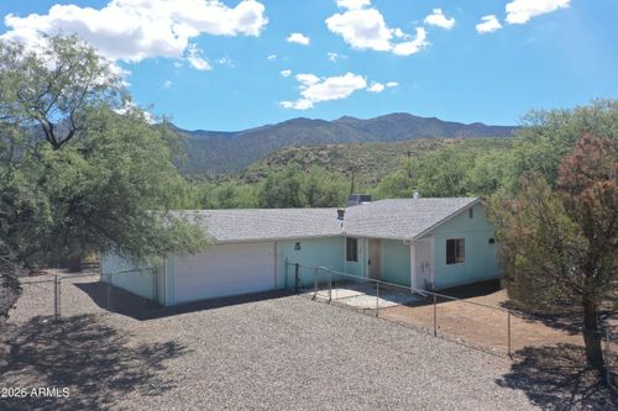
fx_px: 480
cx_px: 309
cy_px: 206
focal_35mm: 28
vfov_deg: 46.4
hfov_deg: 65.5
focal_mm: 10.26
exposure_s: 1/800
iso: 100
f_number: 4
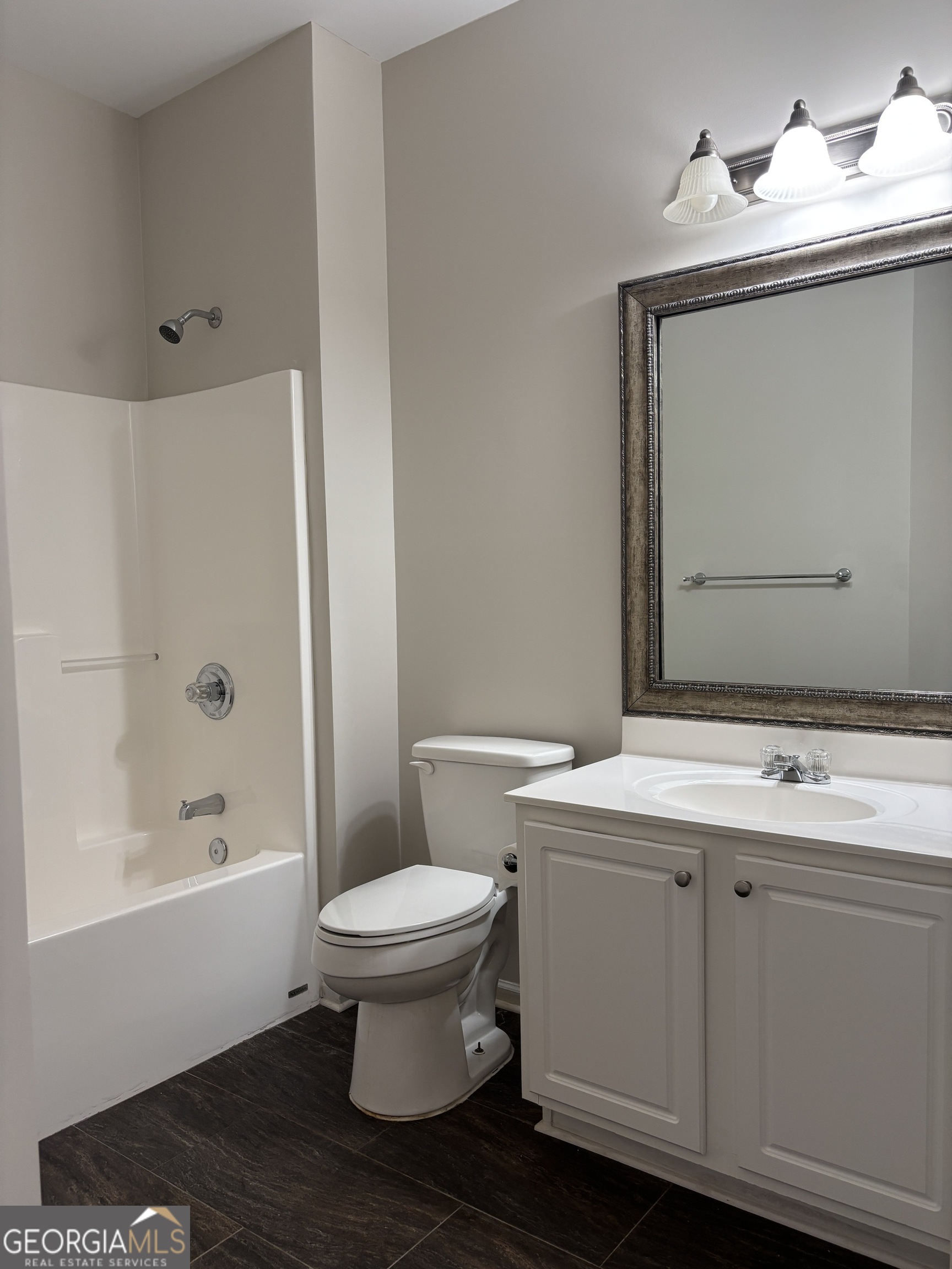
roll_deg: +0.1
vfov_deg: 67.3
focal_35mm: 26
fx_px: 953
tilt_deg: -2.9
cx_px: 476
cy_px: 634
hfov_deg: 53.1
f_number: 1.6
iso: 125
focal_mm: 5.96
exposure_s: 1/60
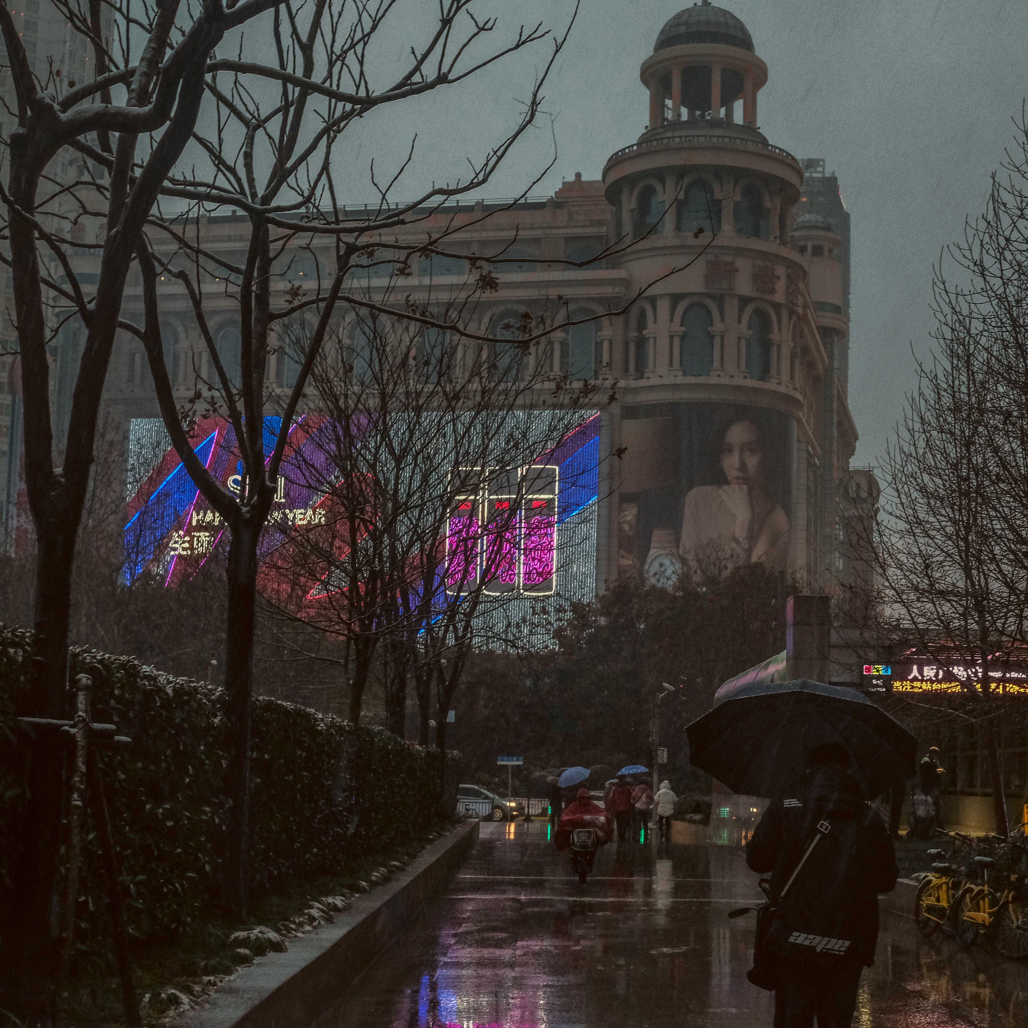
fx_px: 1781
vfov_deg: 32.2
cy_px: 519
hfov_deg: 32.1
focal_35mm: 53
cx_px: 620
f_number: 5
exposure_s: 1/60
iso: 2500
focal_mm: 27
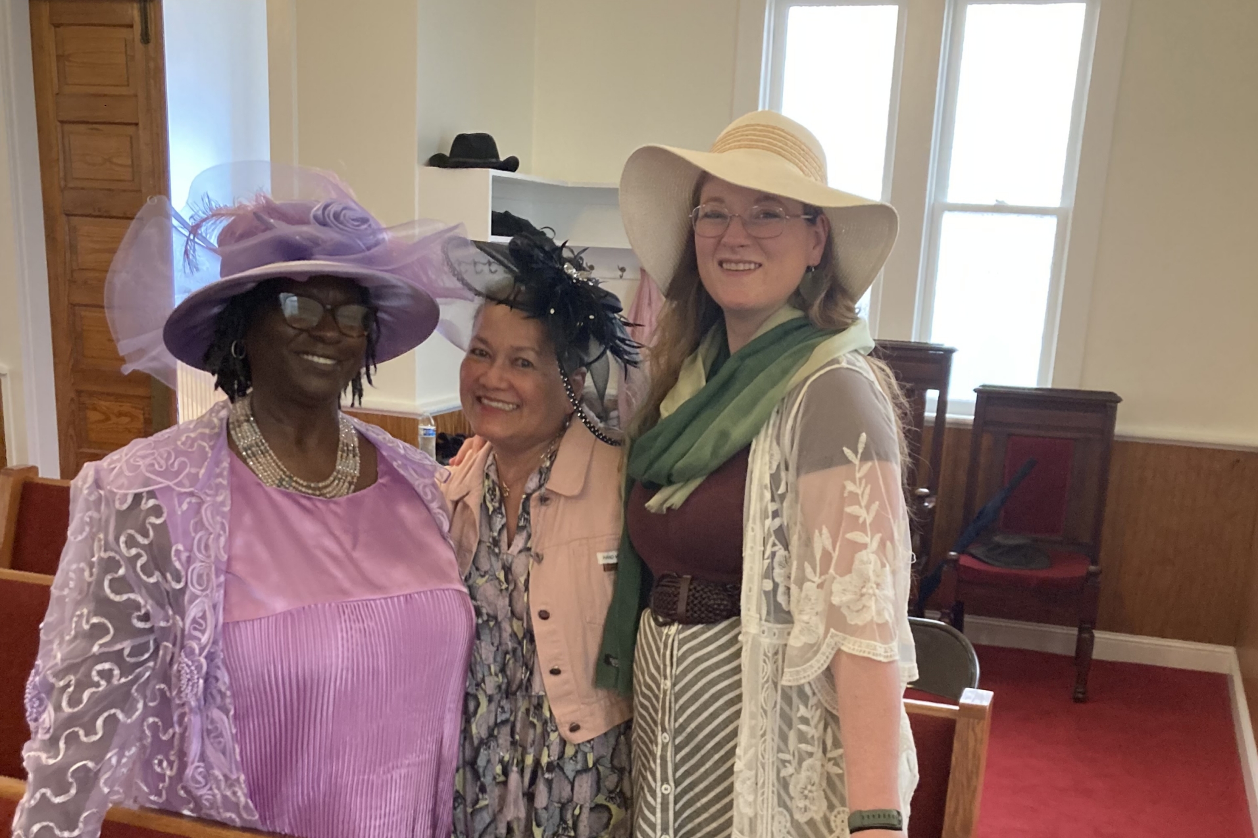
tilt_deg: -12.9
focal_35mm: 39
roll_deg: -4.5
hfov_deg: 49.6
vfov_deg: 33.5
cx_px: 631
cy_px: 638
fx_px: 1363
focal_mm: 3.99
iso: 250
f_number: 1.8
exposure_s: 1/40
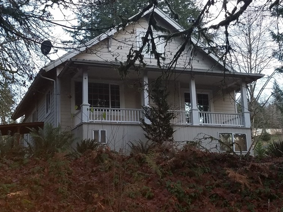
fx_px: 286
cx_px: 150
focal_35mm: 35
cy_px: 98
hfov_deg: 52.6
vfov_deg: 40.7
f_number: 1.7
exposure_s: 1/40
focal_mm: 4.2
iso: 80
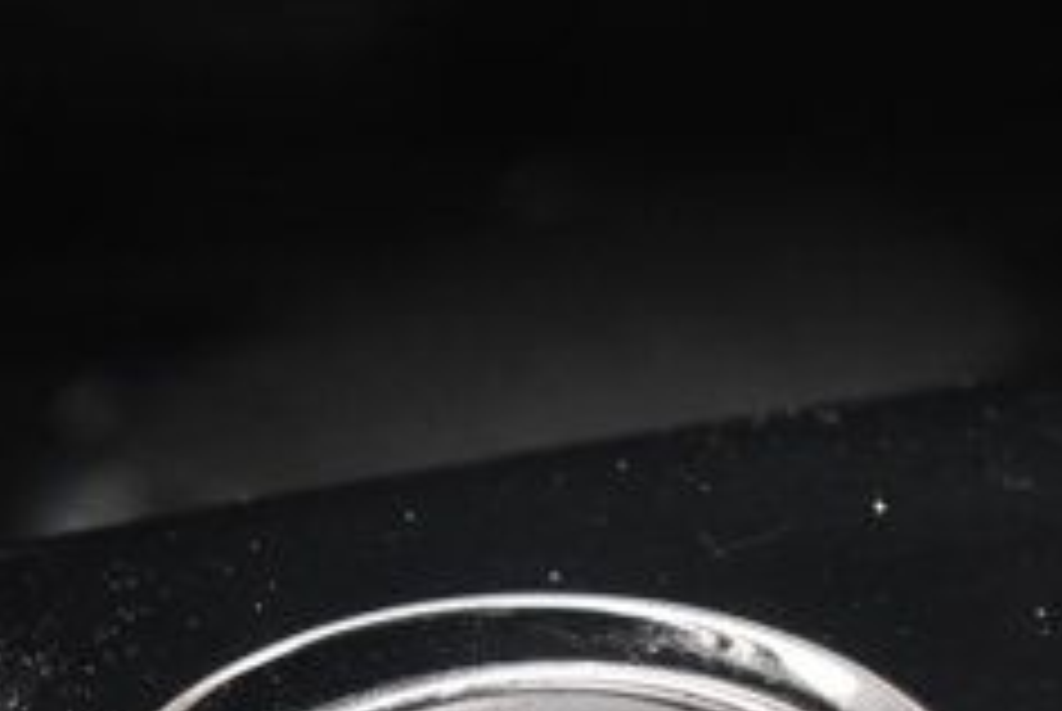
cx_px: 536
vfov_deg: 7.3
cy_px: 916
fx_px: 5523
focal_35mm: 187
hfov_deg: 11.0
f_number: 5.3
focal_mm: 46
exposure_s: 1/125
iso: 2000
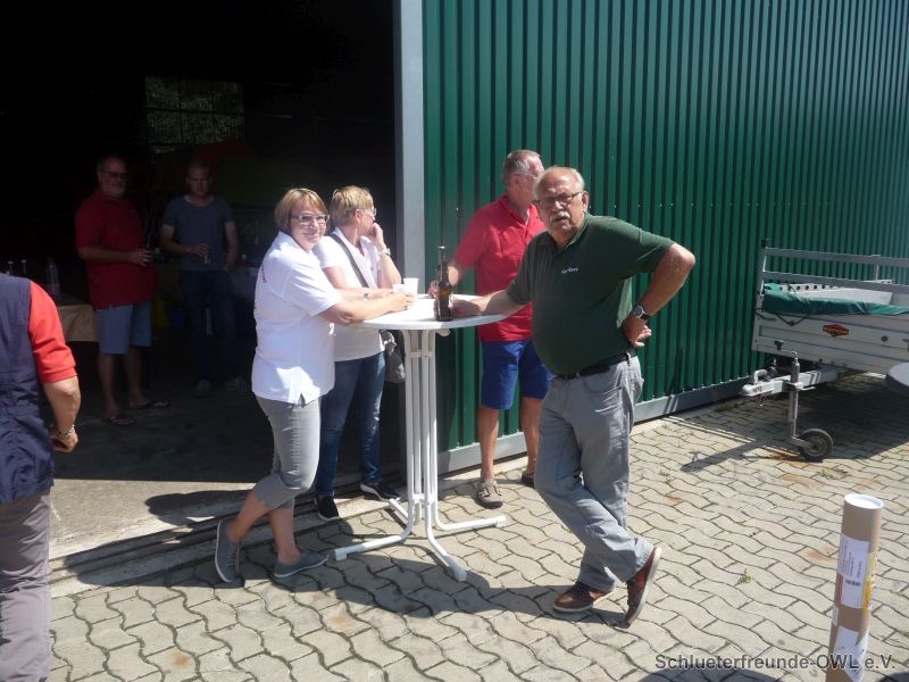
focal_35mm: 29
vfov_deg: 48.2
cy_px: 341
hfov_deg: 61.7
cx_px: 454
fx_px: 762
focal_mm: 4.7
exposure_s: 1/800
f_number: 3.3
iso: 100
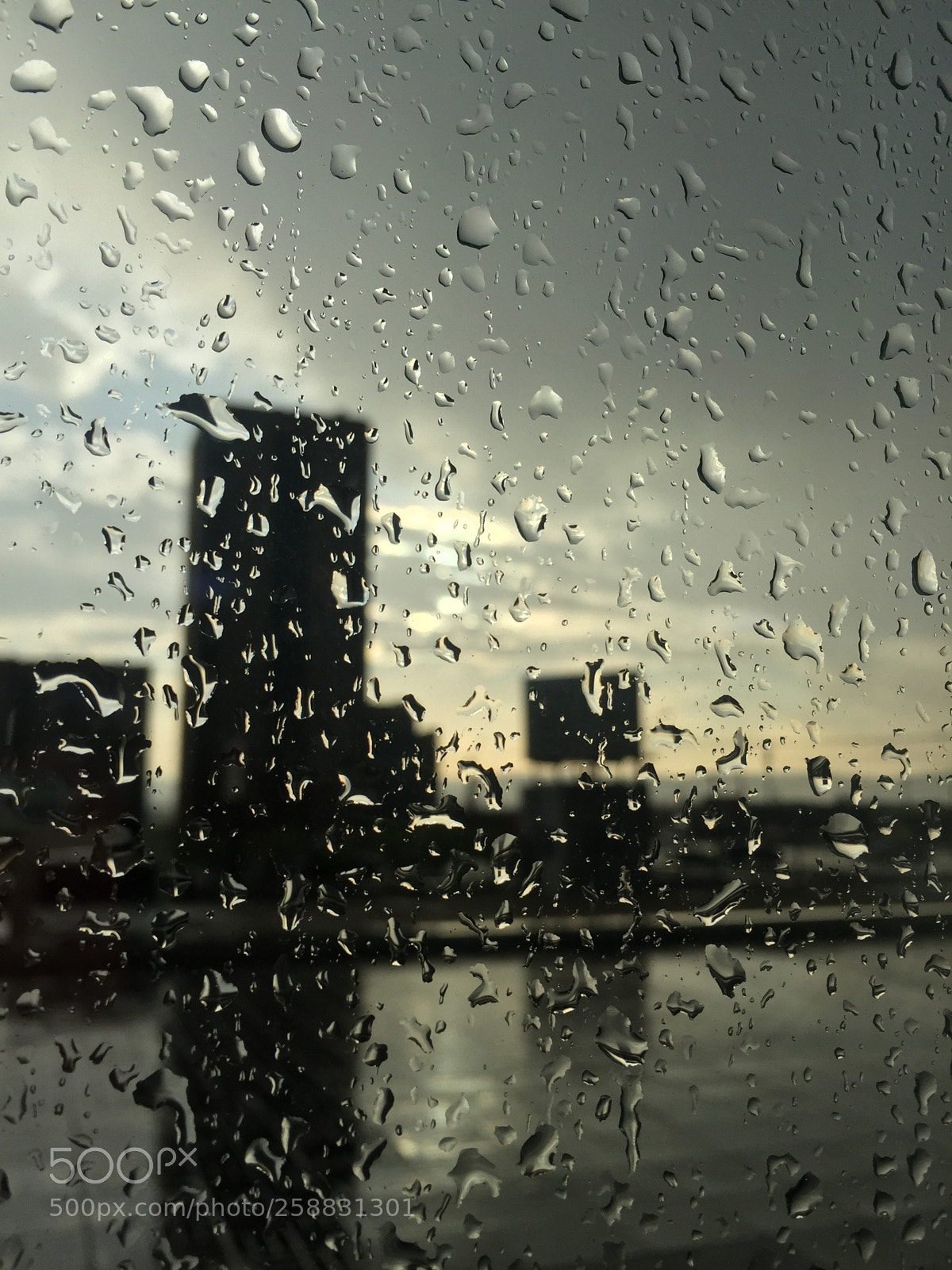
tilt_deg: +8.0
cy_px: 635
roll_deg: -0.7
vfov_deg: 61.7
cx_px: 476
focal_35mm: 29
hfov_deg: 48.2
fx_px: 1063
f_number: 2.2
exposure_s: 1/860
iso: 32
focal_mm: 4.15
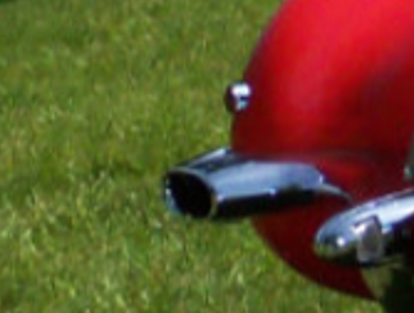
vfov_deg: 5.4
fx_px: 3212
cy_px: -438
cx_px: 1525
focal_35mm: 268
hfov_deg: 6.3
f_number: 3.5
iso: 100
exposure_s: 1/1600
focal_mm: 6.2
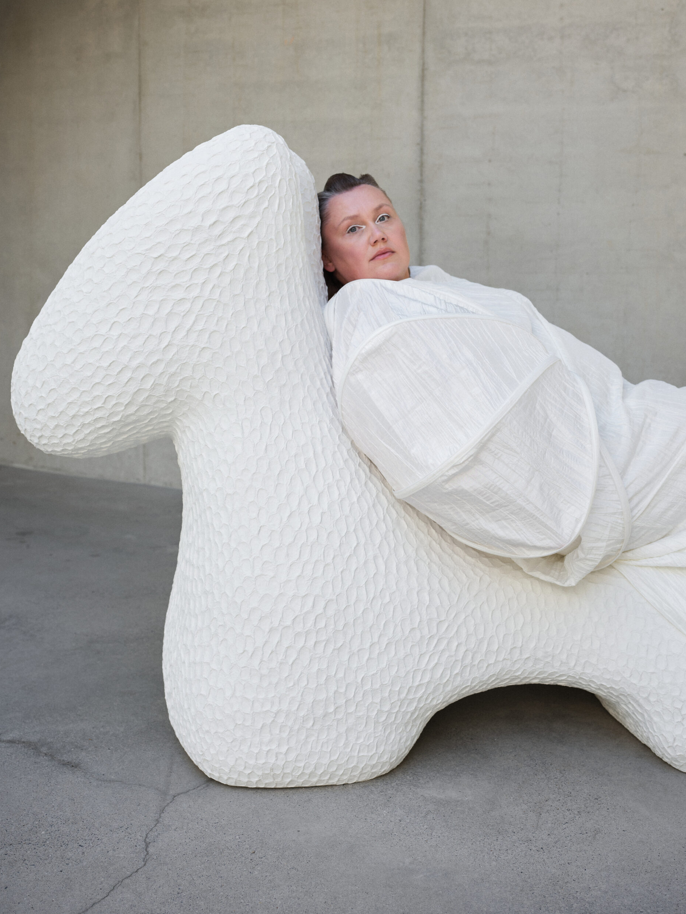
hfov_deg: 38.7
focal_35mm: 37
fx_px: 978
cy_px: 446
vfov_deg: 50.1
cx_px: 344
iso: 50
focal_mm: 45
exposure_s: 1/40
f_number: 4.5
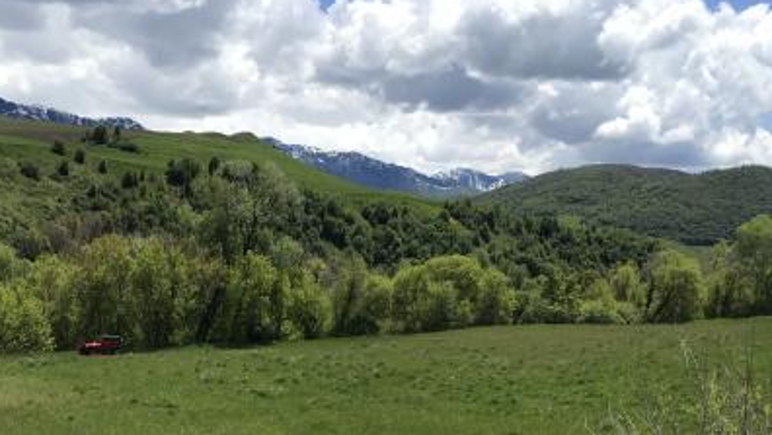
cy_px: 456
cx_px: 304
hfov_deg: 40.4
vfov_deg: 22.4
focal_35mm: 51
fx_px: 1044
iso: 25
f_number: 2.2
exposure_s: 1/1748
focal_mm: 4.15
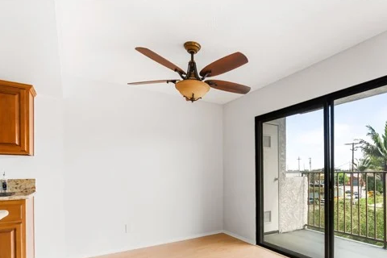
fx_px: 215
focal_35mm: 20
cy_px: 169
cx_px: 243
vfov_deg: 60.6
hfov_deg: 82.3
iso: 320
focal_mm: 10
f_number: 7.1
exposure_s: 1/50
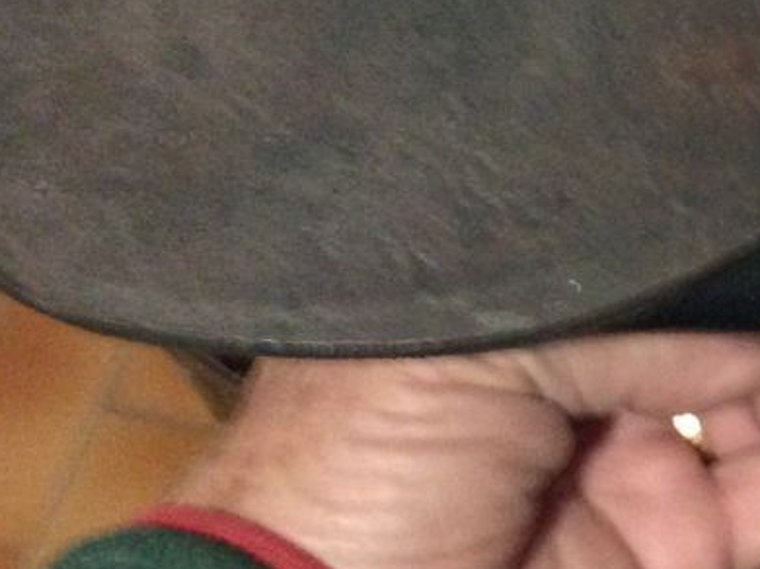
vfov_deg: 17.9
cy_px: 217
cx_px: 918
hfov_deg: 22.0
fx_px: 1799
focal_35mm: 82
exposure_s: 1/17
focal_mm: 3.3
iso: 400
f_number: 2.4
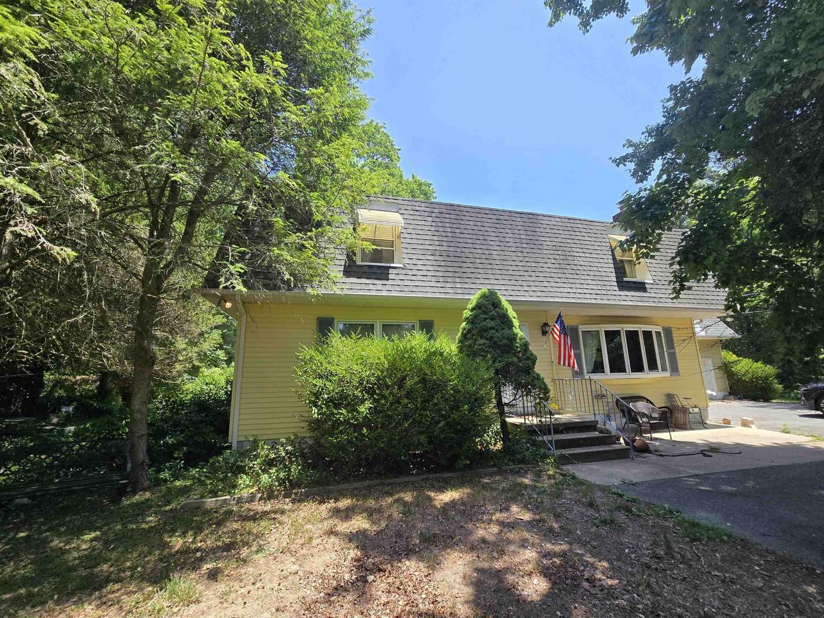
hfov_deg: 106.2
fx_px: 309
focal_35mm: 13
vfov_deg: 89.9
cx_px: 412
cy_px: 309
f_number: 2.2
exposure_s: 1/857
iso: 50
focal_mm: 2.2
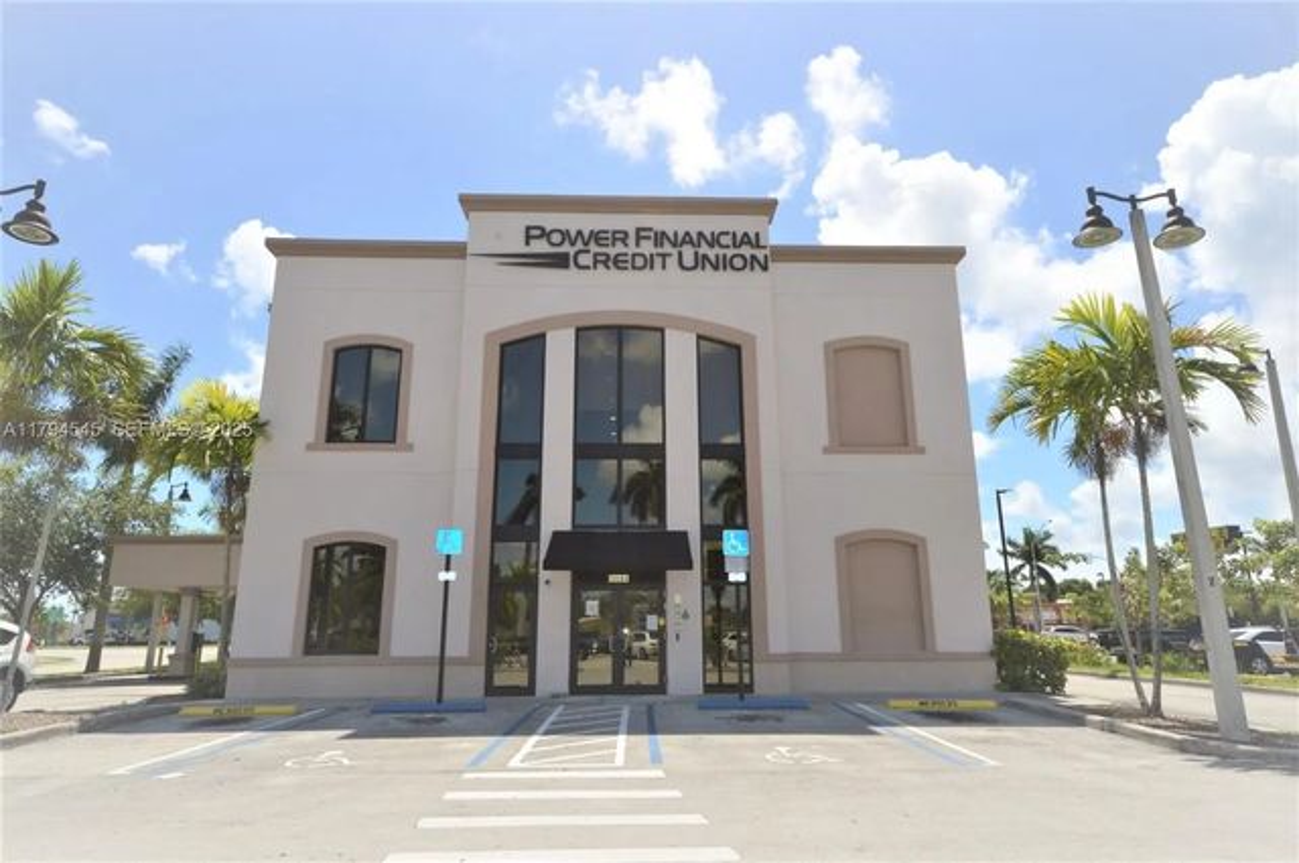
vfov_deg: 59.4
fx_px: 757
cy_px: 432
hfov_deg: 81.3
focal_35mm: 21
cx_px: 650
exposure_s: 1/200
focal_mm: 14
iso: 100
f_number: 10
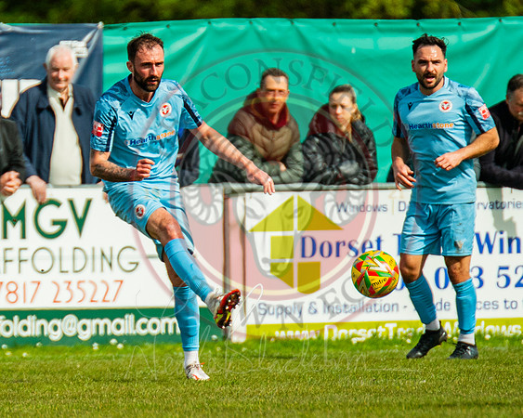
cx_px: 39
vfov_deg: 1.4
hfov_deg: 1.8
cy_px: 235
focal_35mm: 1097
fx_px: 16967
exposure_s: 1/4000
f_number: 4
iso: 400
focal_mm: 420
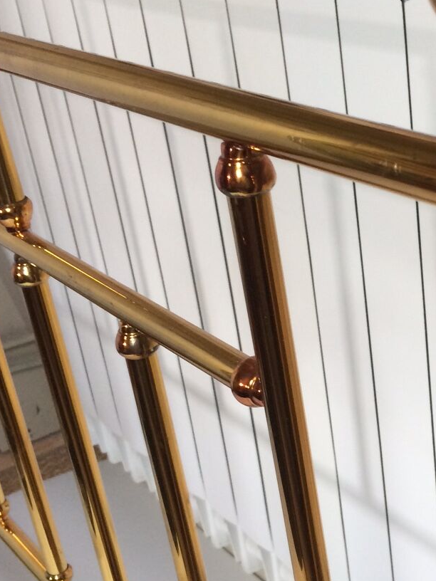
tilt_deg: -29.0
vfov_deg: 33.1
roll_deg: +5.7
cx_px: 428
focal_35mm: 58
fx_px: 974
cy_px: 349
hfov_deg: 24.2
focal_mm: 4.15
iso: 160
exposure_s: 1/33
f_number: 2.2
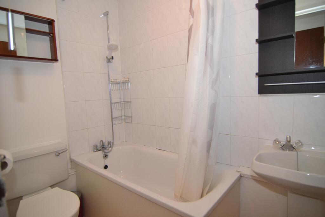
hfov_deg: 90.0
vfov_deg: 67.4
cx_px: 162
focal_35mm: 18
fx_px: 163
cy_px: 108
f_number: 4
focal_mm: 12
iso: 1250
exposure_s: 1/60
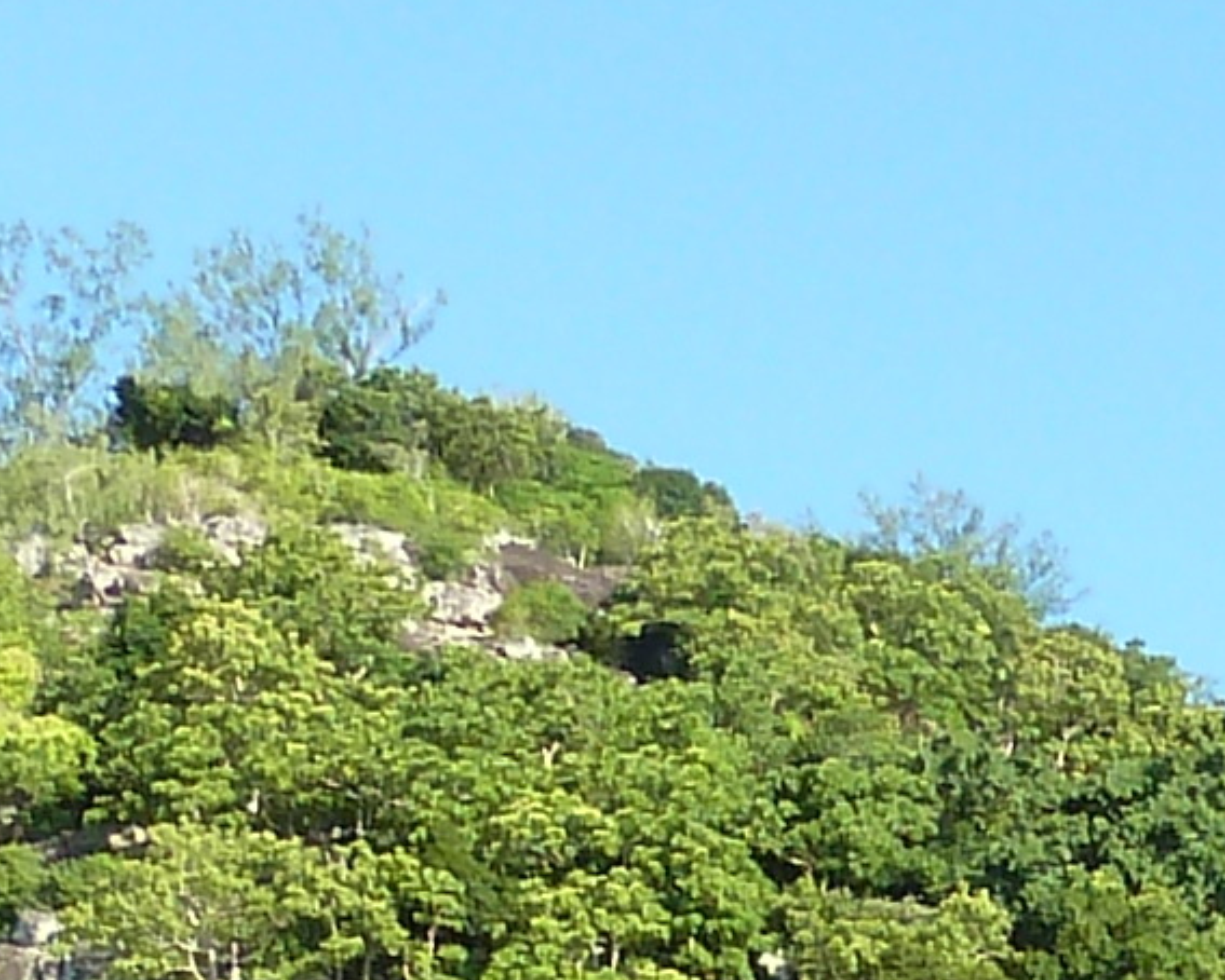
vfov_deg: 8.2
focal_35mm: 172
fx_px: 6238
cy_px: 2398
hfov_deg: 11.0
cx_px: 1521
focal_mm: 4.1
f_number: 4
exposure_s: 1/250
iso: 100
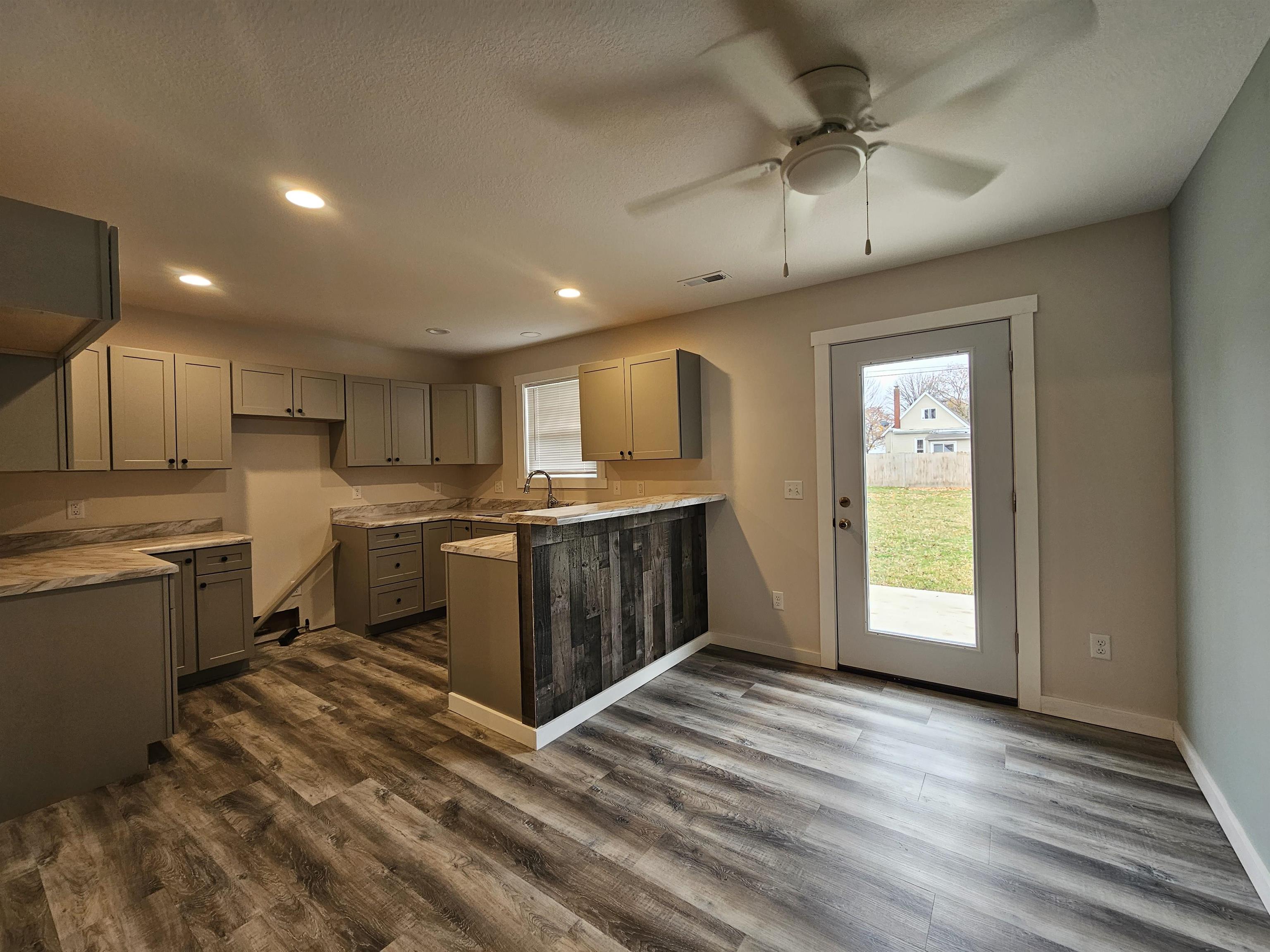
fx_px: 477
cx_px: 635
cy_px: 476
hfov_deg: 106.2
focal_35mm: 13
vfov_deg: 89.9
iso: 100
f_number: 2.2
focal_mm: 2.2
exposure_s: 1/60
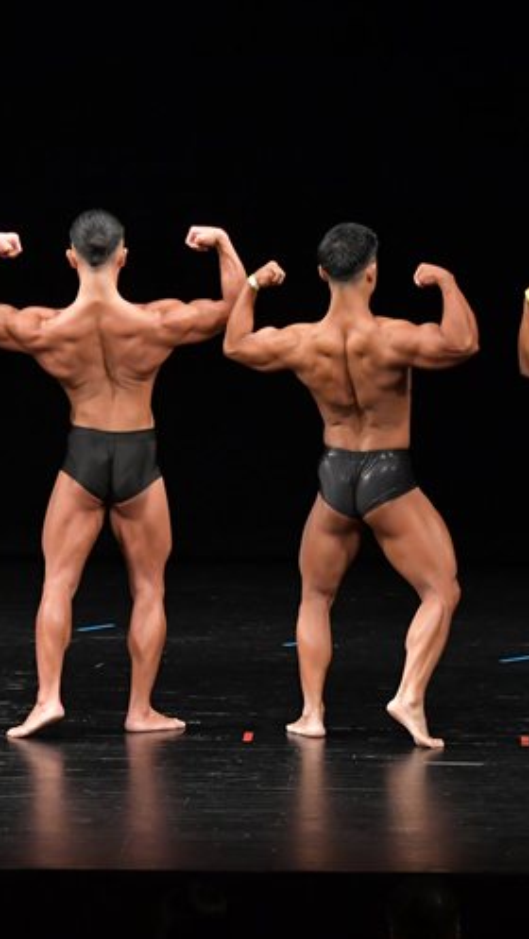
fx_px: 7074
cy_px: 484
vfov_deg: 7.6
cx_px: 173
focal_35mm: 284
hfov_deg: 4.3
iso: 3200
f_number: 5.6
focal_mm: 116
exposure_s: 1/400
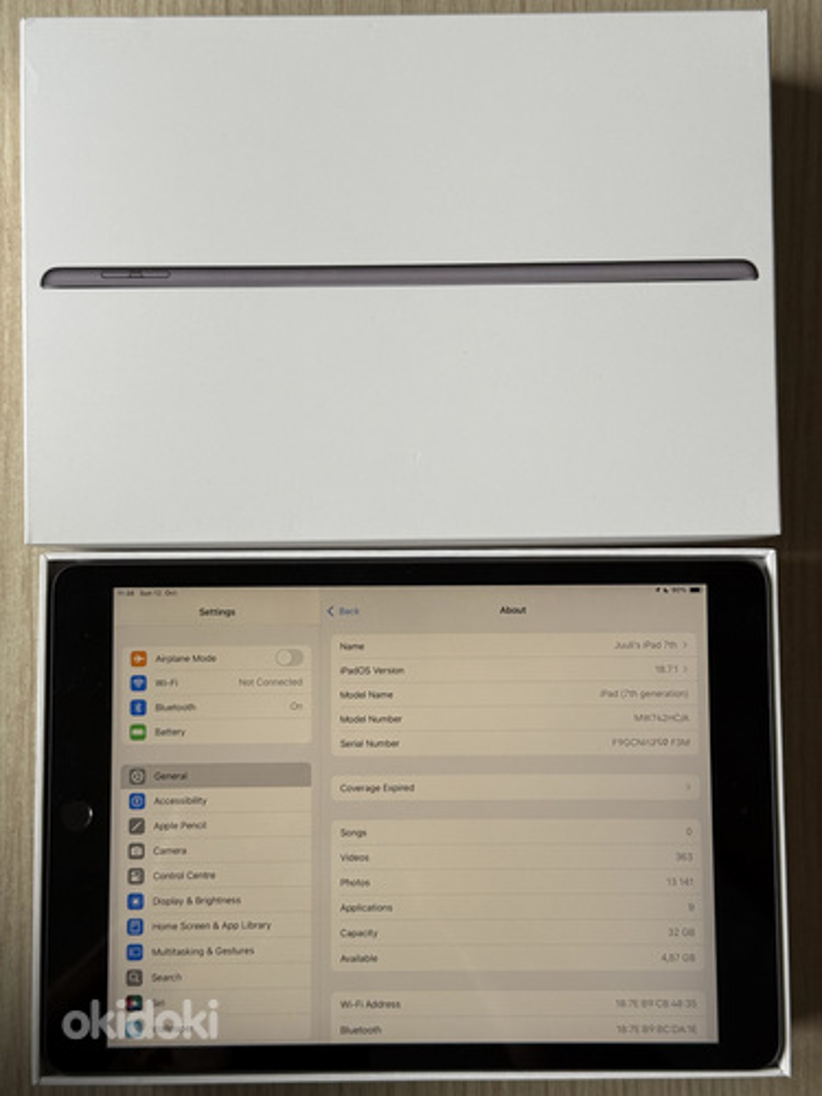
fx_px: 1520
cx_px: 411
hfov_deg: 30.3
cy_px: 548
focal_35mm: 48
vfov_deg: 39.7
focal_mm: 6.76
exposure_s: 1/127
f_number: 1.78
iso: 50
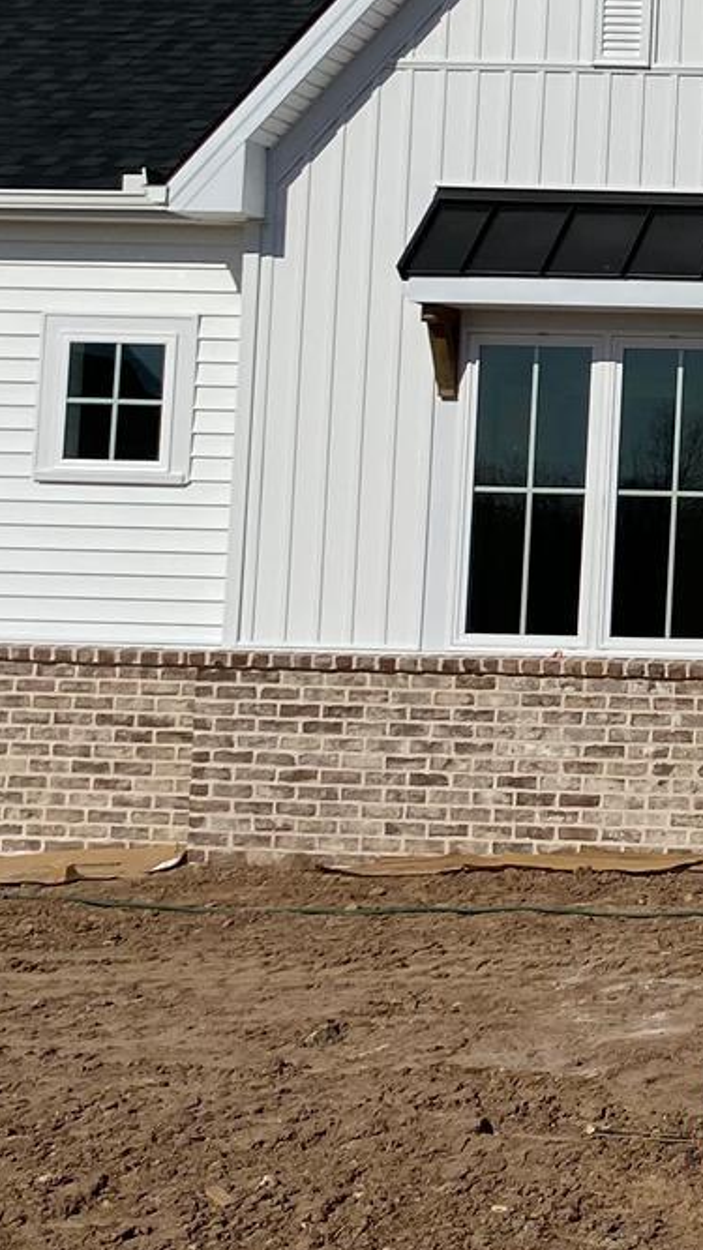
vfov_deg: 24.3
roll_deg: -2.8
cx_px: 1464
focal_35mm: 87
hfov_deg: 12.1
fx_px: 2884
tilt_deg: +4.2
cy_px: 390
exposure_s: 1/10526
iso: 32
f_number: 1.8
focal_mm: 4.25
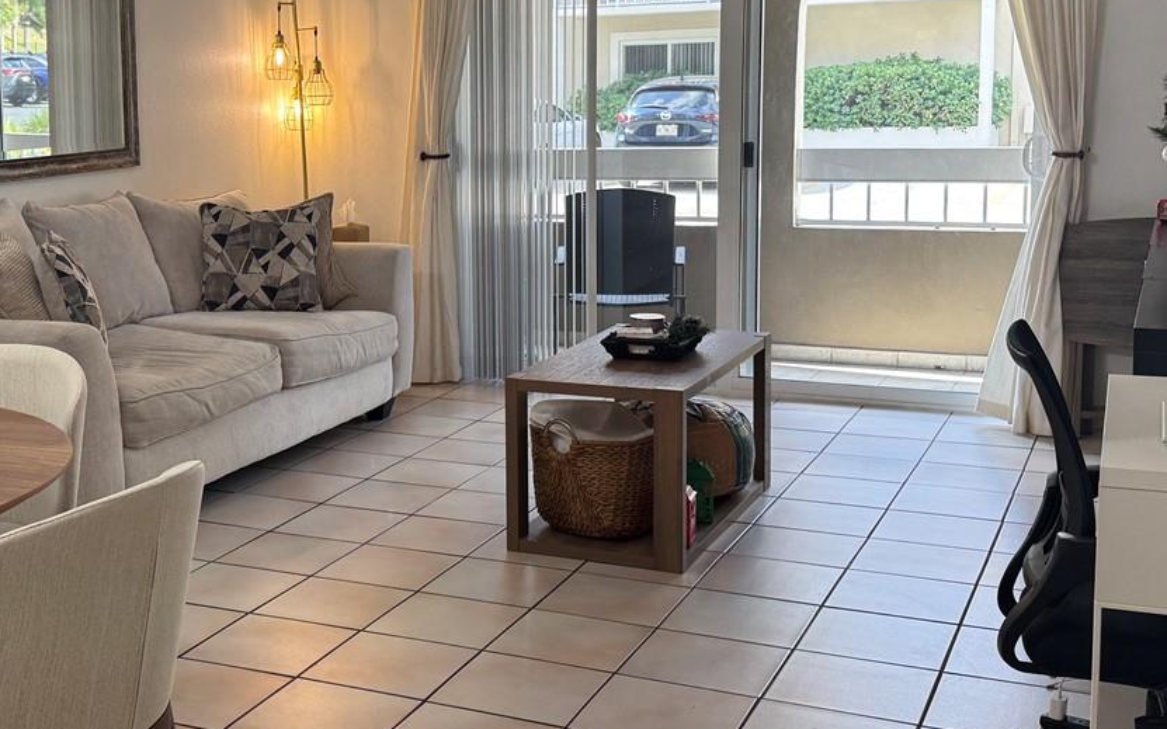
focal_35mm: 49
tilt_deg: -8.6
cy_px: 289
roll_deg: +1.6
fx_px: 1558
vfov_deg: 26.3
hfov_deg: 40.2
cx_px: 336
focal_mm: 6.76
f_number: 1.78
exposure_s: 1/120
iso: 100
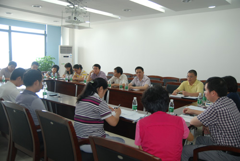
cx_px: 120
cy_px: 80
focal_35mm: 33
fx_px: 220
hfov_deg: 57.2
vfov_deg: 40.1
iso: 200
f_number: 2.8
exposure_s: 1/60
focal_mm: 22
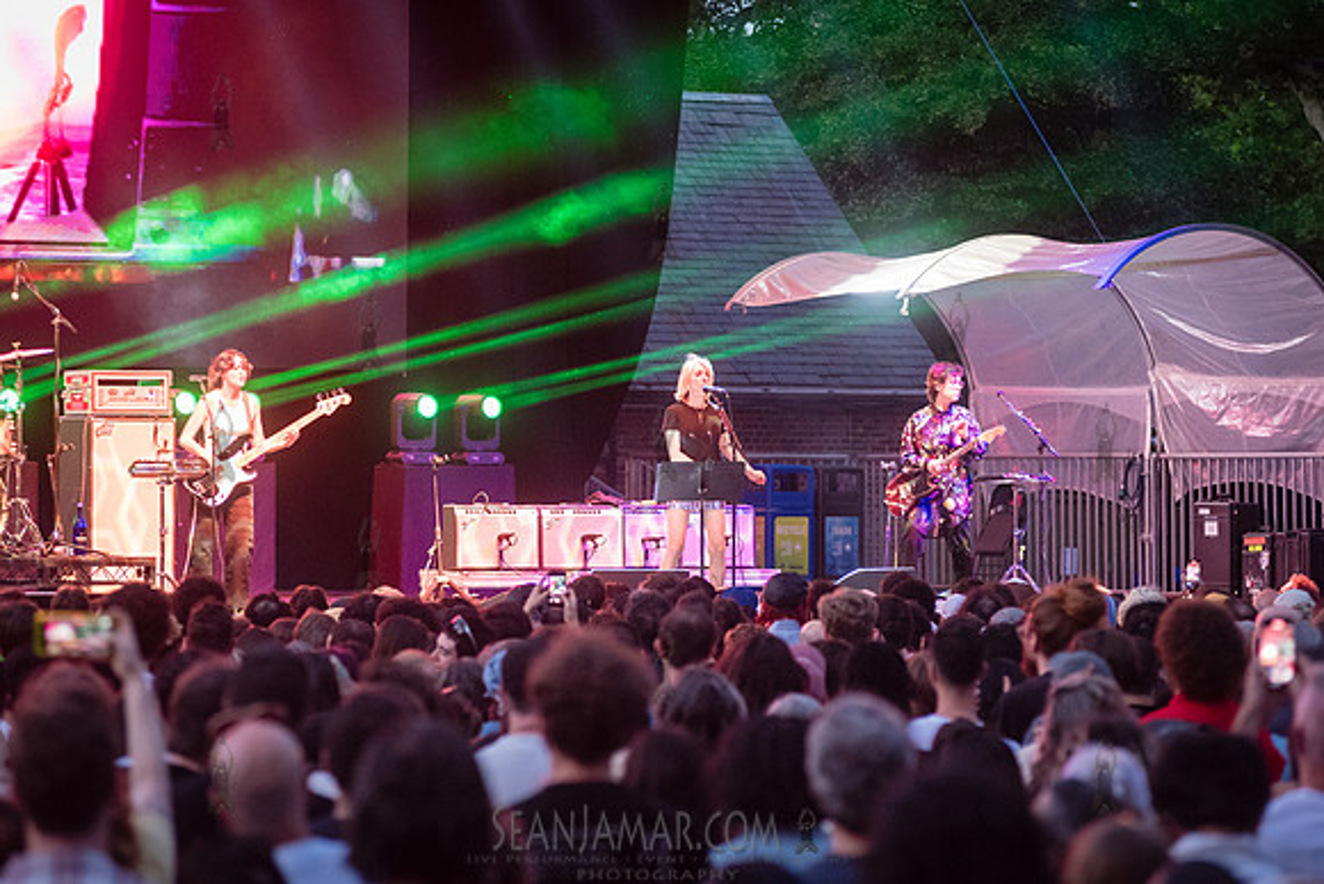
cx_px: 662
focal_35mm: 145
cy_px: 442
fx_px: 5334
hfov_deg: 14.2
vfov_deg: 9.5
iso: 5000
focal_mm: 145
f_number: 3.5
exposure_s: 1/160
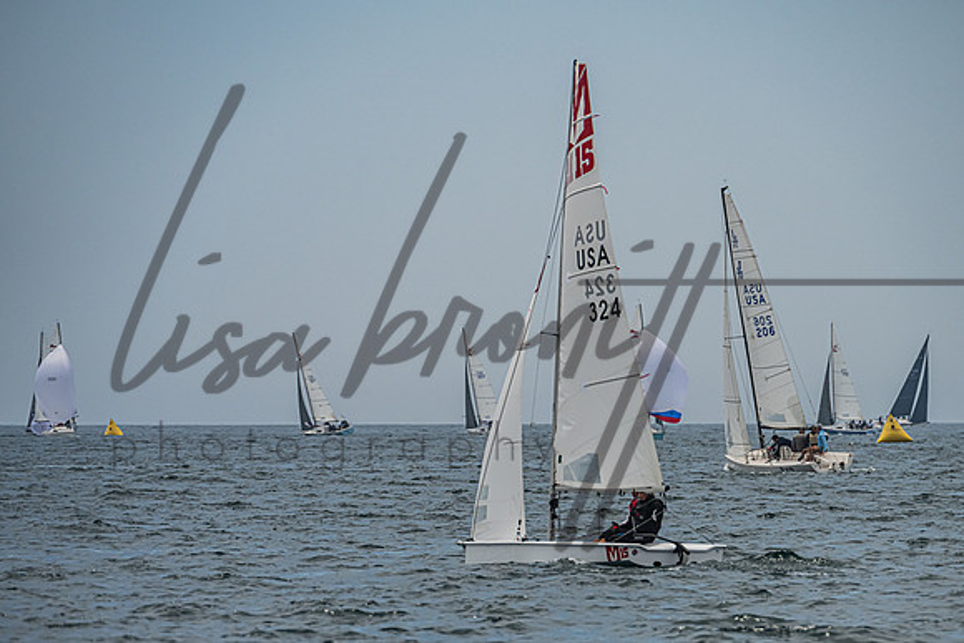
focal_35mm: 330
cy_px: 381
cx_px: 571
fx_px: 8831
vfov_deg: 4.2
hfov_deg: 6.2
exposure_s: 1/4000
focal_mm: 270
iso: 500
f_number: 8
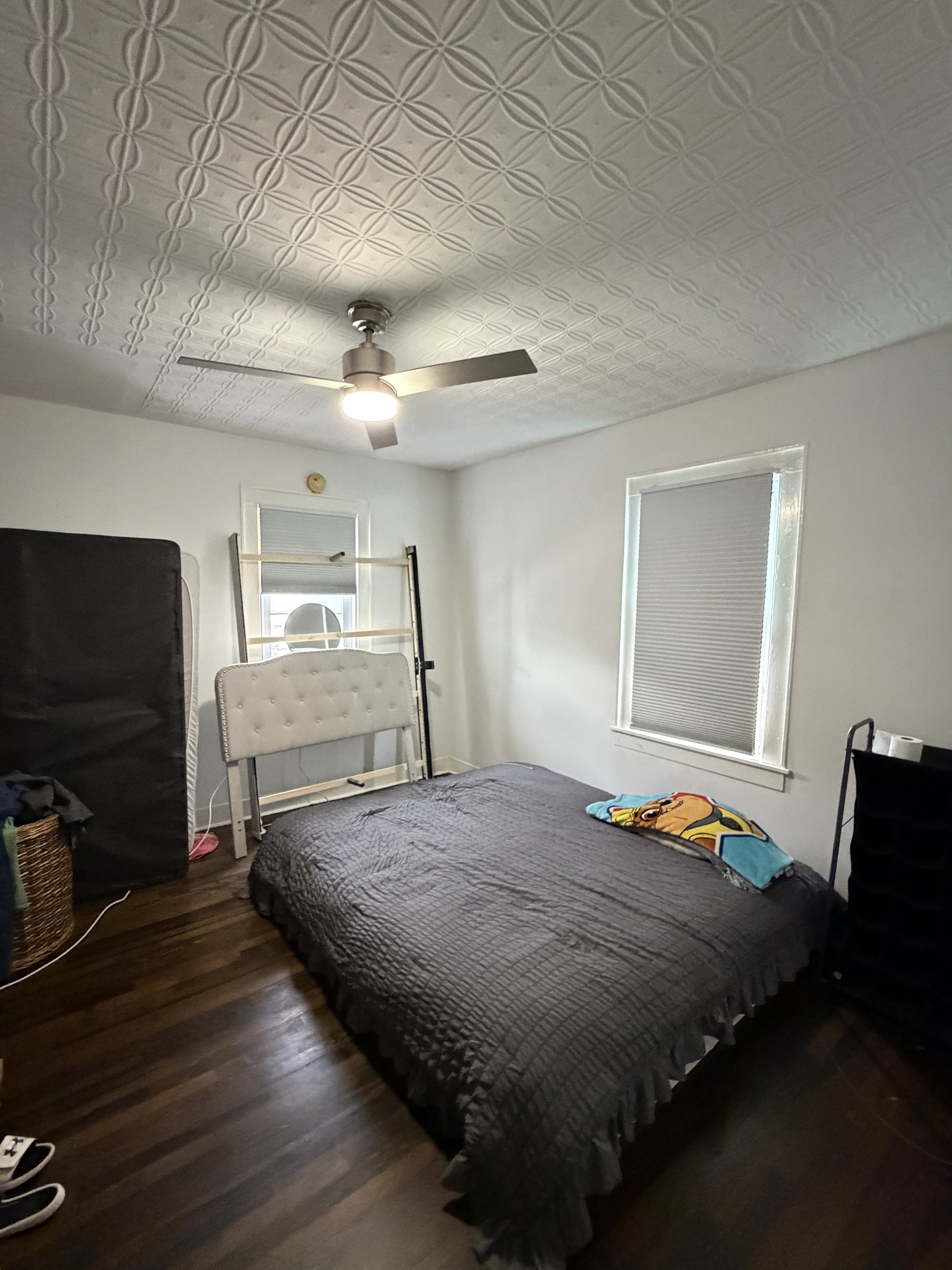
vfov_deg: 98.1
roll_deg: -0.4
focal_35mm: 15
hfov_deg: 81.7
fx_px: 550
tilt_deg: -5.8
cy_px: 652
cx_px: 451
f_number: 2.2
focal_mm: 2.22
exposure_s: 1/60
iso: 1250
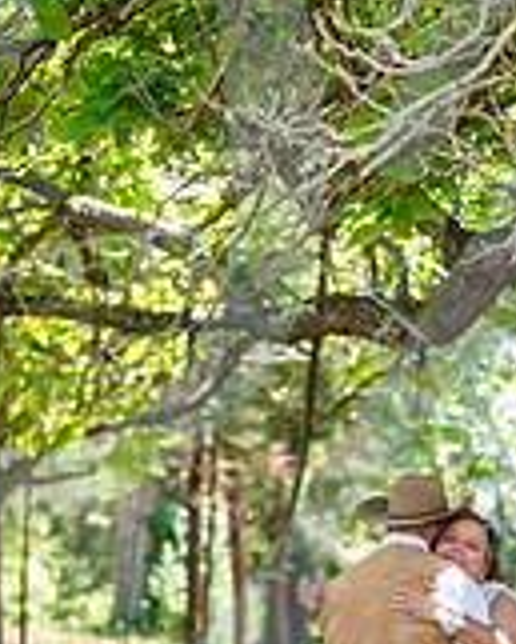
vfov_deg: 10.5
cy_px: 300
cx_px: 348
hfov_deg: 8.4
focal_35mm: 184
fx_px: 3509
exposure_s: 1/400
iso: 100
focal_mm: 70
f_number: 2.8
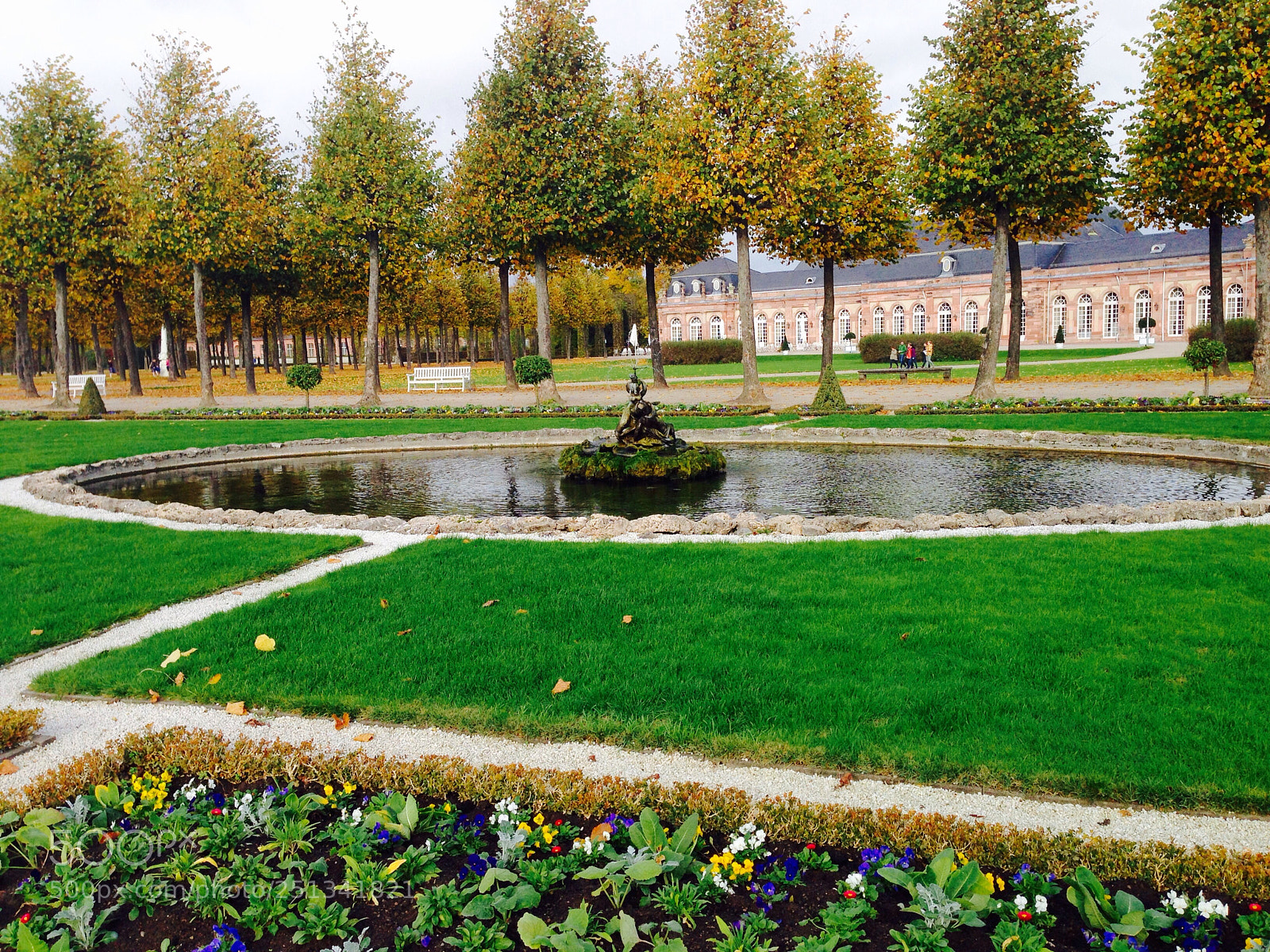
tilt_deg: -6.2
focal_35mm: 33
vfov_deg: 42.9
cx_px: 635
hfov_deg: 55.4
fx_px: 1211
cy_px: 476
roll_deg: +2.9
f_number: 2.4
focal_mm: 4.12
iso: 50
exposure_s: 1/704
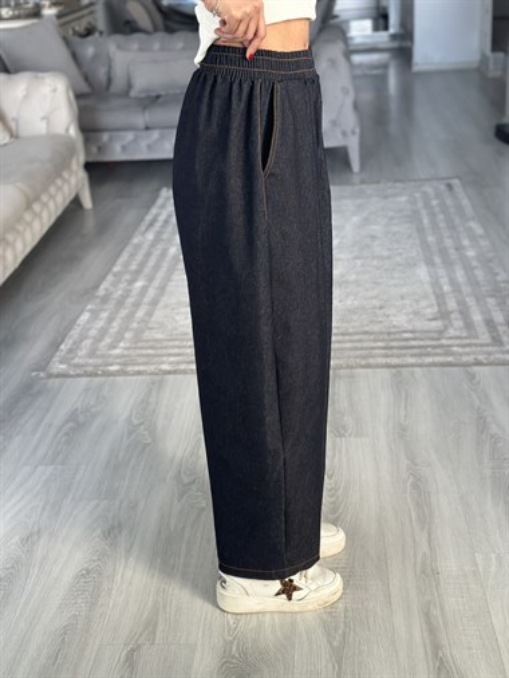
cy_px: 339
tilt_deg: -39.3
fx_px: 940
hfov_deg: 30.3
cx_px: 254
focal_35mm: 48
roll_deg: +6.7
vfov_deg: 39.6
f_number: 1.78
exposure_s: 1/60
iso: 160
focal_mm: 6.86
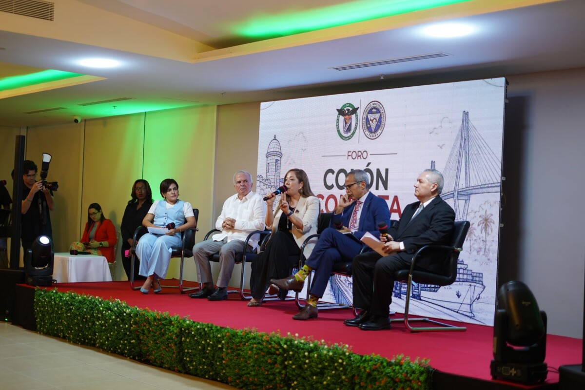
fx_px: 812
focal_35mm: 50
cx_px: 292
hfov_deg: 39.6
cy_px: 195
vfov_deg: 27.0
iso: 800
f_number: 1.8
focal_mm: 50
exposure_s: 1/250
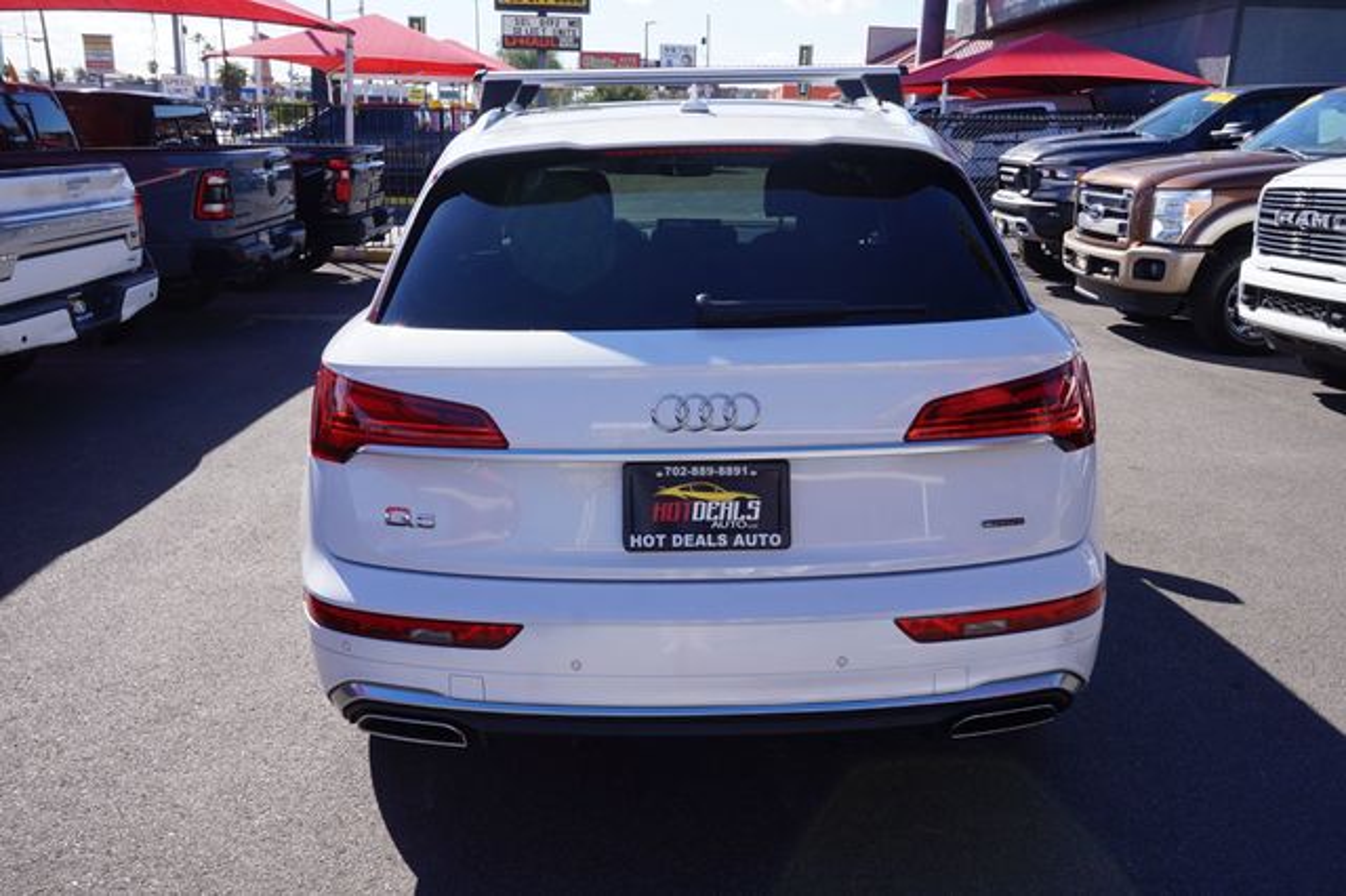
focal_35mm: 30
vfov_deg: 43.6
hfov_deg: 62.0
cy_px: 448
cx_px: 673
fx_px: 1121
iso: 100
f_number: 11
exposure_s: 1/80
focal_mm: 20
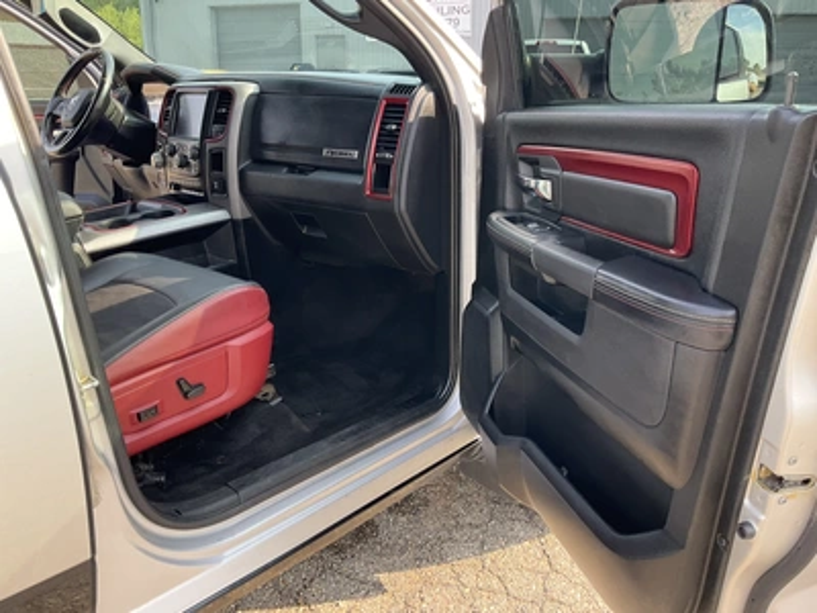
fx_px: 684
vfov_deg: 48.2
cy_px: 306
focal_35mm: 29
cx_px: 408
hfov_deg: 61.7
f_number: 1.8
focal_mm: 3
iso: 32
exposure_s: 1/157
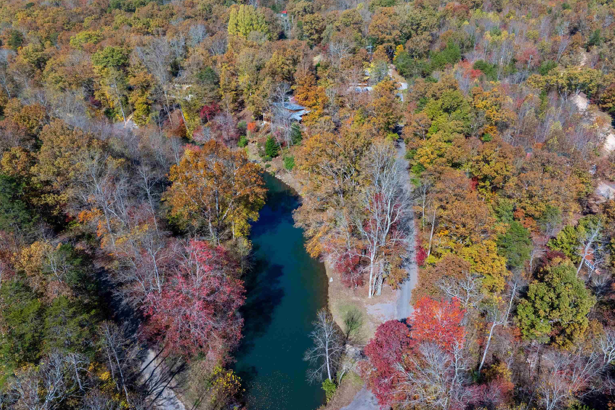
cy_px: 222
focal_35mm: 25
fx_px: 427
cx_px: 307
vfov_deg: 51.2
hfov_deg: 71.5
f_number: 7.1
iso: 200
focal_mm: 12.29
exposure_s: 1/100
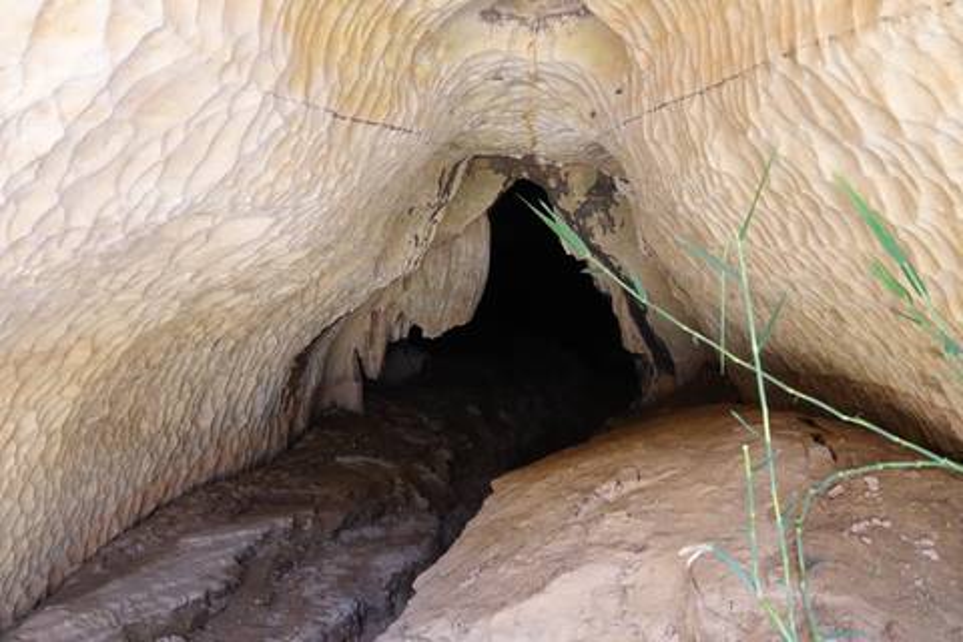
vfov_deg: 30.5
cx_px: 482
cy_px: 321
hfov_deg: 44.5
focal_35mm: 44
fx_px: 1177
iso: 800
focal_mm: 16.31
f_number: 3.2
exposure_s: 1/15
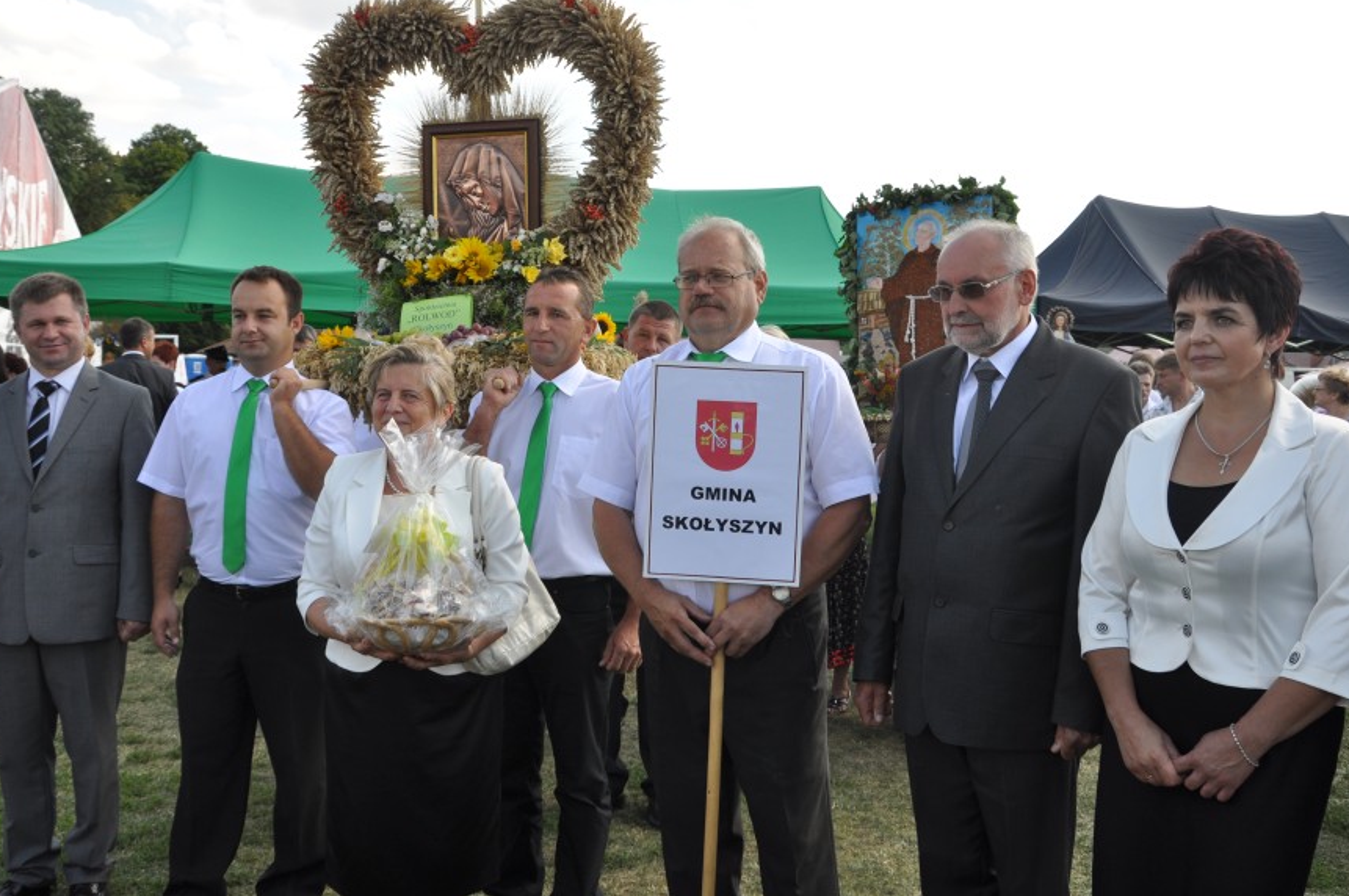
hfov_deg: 52.4
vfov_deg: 36.2
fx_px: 1369
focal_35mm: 37
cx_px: 635
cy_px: 388
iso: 200
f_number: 8
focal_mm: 21
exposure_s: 1/250
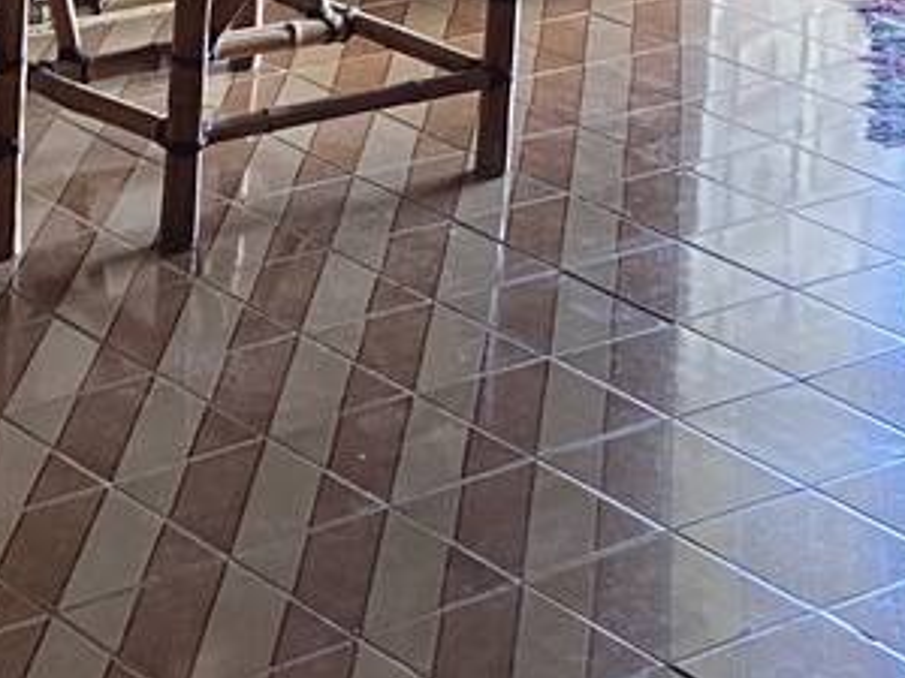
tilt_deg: -5.0
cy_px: -557
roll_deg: -3.8
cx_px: 462
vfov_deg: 11.0
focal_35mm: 125
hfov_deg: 15.8
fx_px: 3268
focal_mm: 4.25
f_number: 1.8
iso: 200
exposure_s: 1/60
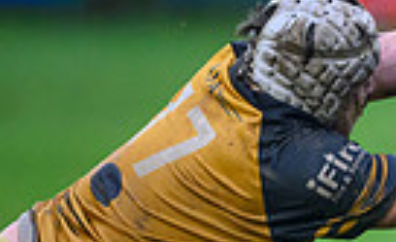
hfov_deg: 1.1
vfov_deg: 0.7
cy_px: 231
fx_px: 20843
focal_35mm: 1944
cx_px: 726
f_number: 3.2
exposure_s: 1/1250
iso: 5000
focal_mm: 400
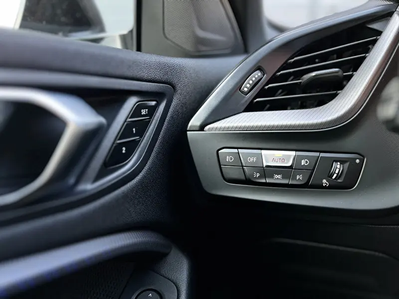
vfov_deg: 53.1
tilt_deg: -9.0
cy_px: 150
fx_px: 300
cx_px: 200
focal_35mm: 26
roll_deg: +2.4
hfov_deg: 67.3
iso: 125
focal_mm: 5.1
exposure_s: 1/105
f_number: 1.6
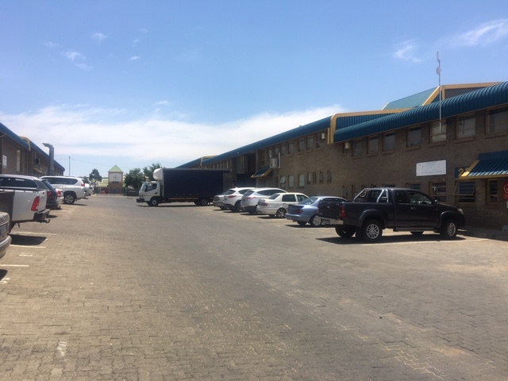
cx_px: 254
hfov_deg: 61.7
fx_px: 426
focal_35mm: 29
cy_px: 190
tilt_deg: +1.4
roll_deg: +0.9
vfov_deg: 48.2
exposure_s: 1/2079
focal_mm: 4.15
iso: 25
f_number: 2.2
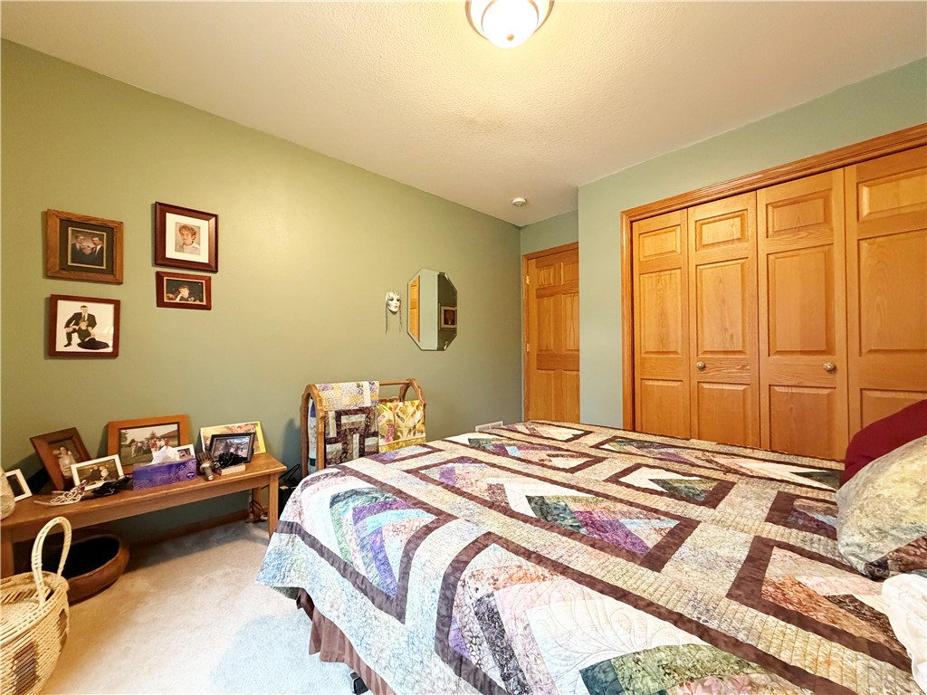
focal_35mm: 14
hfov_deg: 102.1
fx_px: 375
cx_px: 464
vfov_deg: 85.7
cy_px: 348
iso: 640
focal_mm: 2.22
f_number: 2.2
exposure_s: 1/60
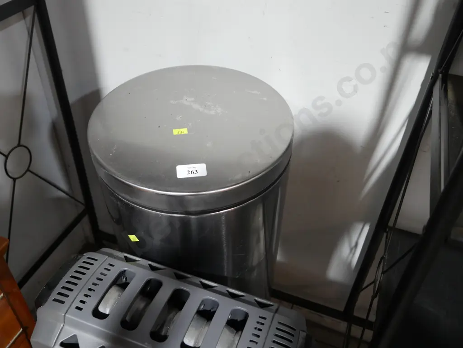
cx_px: 232
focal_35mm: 32
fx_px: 428
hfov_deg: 56.8
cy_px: 174
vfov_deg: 44.2
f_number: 3.6
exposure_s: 1/60
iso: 1250
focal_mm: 16
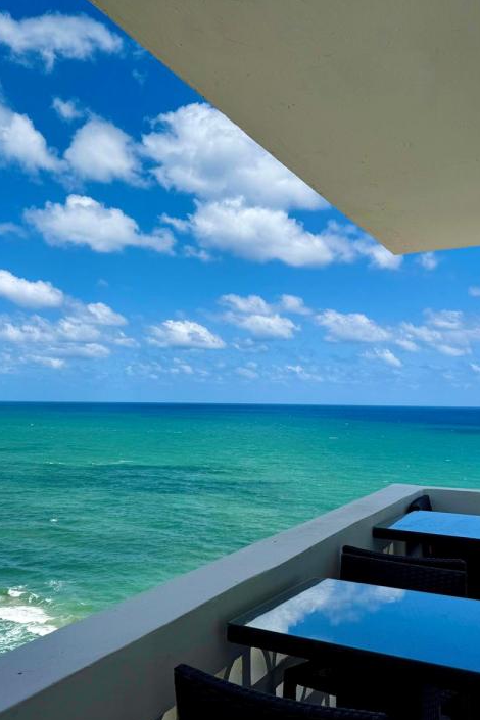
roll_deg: -1.2
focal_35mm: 34
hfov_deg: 38.2
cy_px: 366
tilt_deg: +3.5
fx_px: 680
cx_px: 141
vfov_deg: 55.8
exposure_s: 1/8130
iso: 80
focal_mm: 6.76
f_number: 1.78
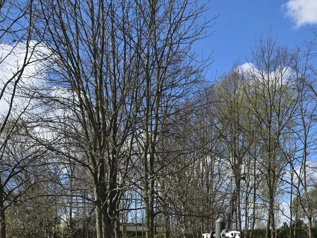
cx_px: 167
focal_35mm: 52
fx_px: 476
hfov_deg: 36.8
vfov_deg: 25.9
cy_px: 264
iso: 80
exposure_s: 1/4434
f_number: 1.7
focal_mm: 6.3
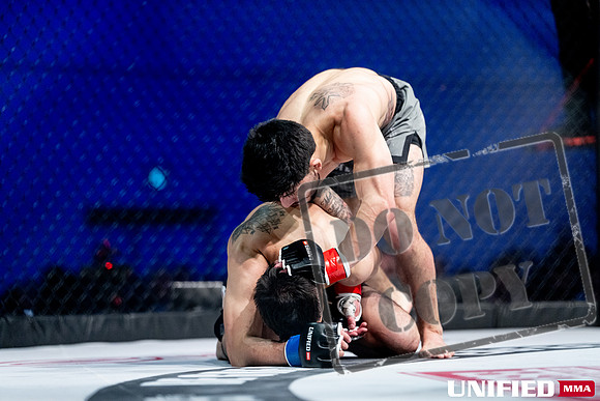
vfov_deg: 11.8
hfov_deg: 17.6
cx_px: 300
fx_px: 1934
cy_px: 200
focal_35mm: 116
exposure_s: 1/1250
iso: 3200
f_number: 2
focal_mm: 116
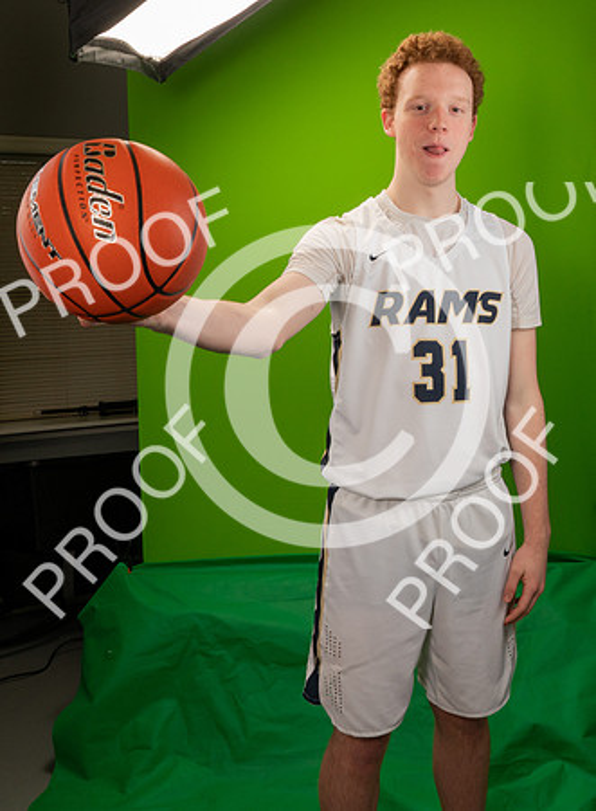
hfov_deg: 33.8
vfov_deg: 45.3
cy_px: 334
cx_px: 414
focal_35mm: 42
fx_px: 967
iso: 800
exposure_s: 1/60
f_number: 20
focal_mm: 24
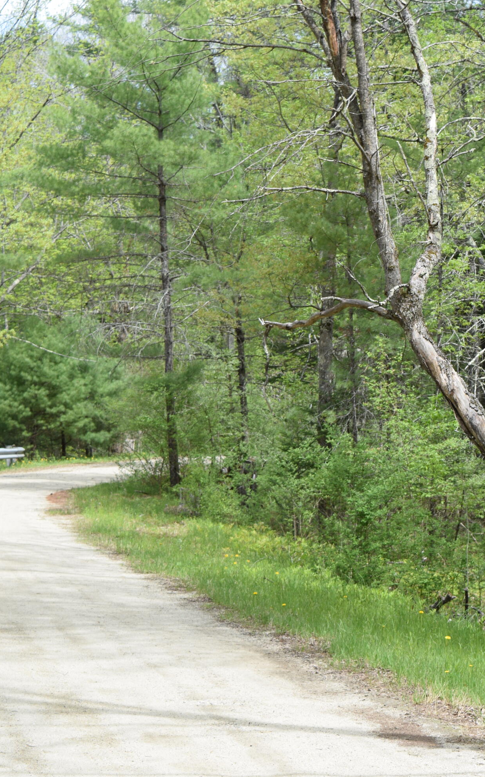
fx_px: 1967
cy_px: 384
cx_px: 482
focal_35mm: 93
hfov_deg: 13.9
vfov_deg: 22.3
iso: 200
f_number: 8
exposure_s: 1/250
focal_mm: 40
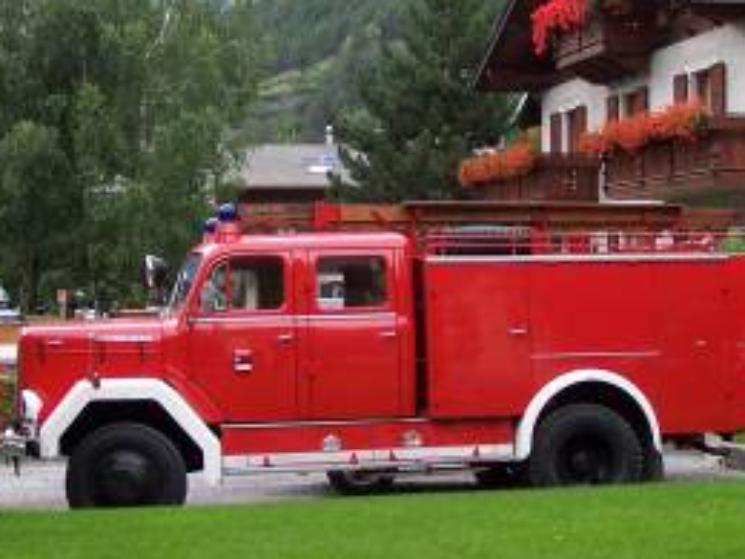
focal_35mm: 77
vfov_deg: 19.1
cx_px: 395
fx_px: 1657
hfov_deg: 25.3
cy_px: 287
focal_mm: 7.1
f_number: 2.8
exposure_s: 1/125
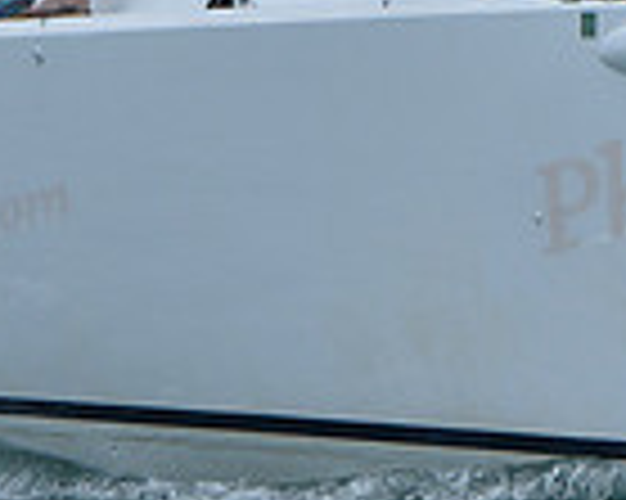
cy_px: -34
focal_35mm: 785
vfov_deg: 2.0
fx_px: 14534
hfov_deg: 2.5
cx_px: 306
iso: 400
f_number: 9
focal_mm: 200
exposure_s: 1/1250
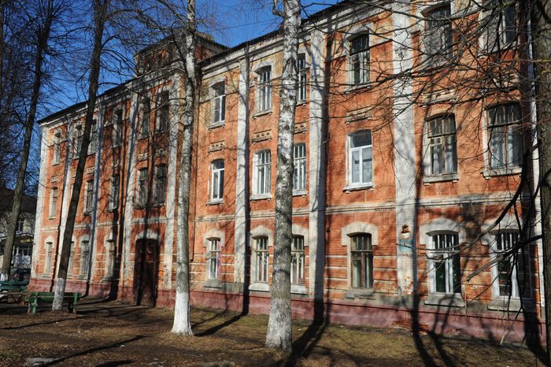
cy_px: 184
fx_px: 520
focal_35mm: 34
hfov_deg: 55.8
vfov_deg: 38.8
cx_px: 276
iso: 250
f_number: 6.3
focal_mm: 34
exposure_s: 1/1000
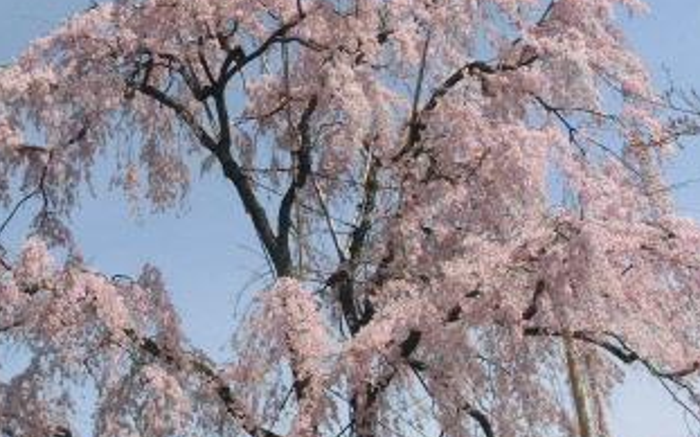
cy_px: 182
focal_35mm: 96
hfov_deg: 21.4
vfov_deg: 13.6
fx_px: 1830
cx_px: 155
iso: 80
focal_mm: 7.87
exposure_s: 1/1000
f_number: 4.2
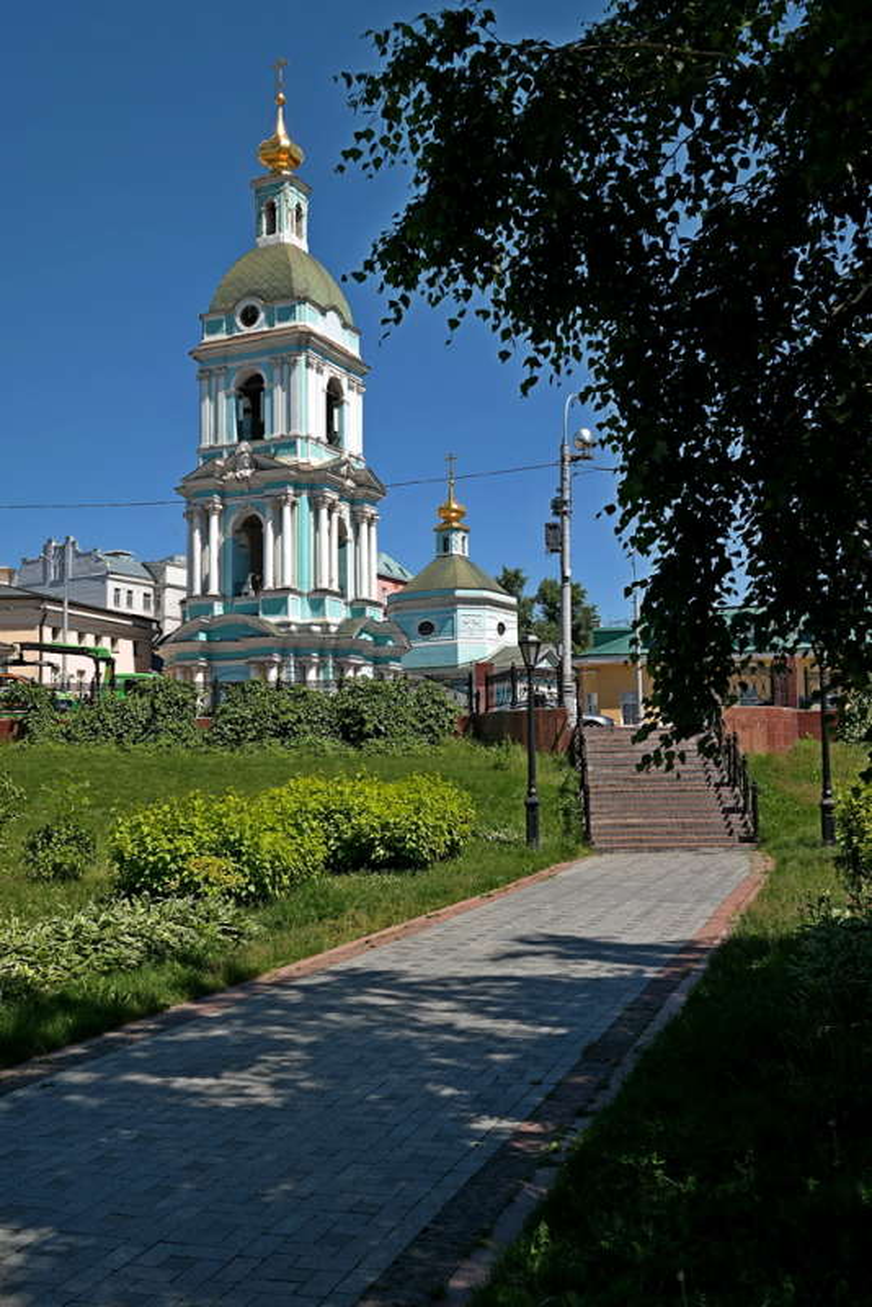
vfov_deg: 53.1
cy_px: 654
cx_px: 436
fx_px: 1307
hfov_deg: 36.9
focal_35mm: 36
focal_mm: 24
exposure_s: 1/320
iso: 100
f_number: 6.3
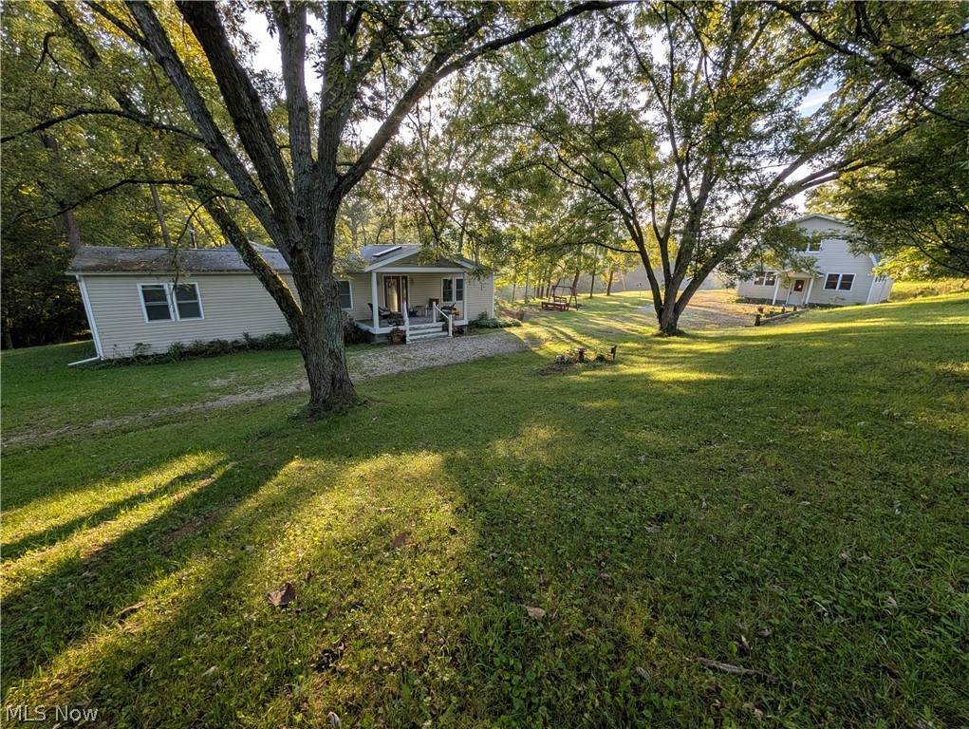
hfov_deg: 110.5
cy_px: 364
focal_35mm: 12
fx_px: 336
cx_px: 484
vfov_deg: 94.6
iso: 59
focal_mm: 2.02
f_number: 1.7
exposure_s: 1/976
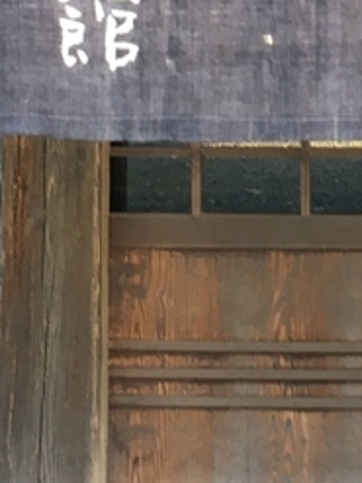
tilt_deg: -2.6
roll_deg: +1.2
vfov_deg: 13.5
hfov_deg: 10.4
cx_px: 366
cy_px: -127
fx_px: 1968
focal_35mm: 141
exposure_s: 1/30
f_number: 2.2
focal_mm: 4.15
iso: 50
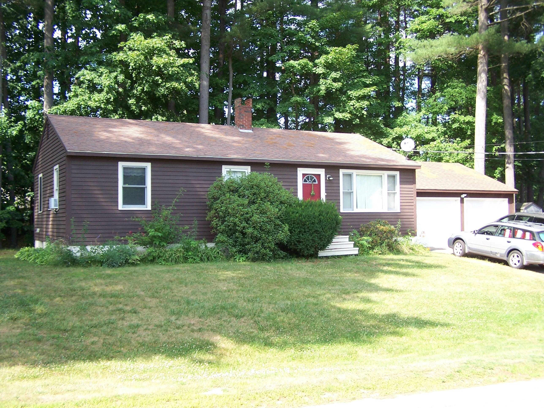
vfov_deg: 37.7
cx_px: 272
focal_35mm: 38
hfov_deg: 49.0
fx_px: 597
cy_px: 204
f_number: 2.8
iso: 80
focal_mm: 6.3
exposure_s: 1/180
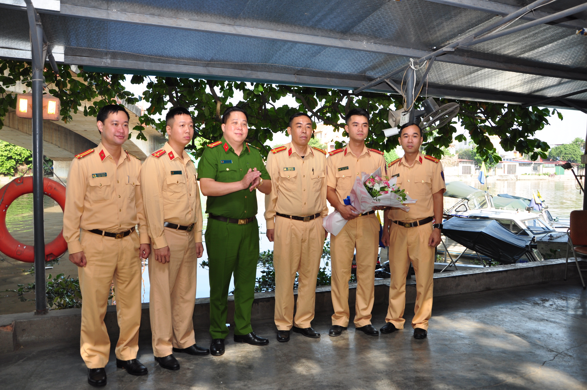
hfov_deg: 67.4
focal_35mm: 27
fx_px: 440
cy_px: 195
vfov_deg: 47.8
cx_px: 294
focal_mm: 18
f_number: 5
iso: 200
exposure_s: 1/200
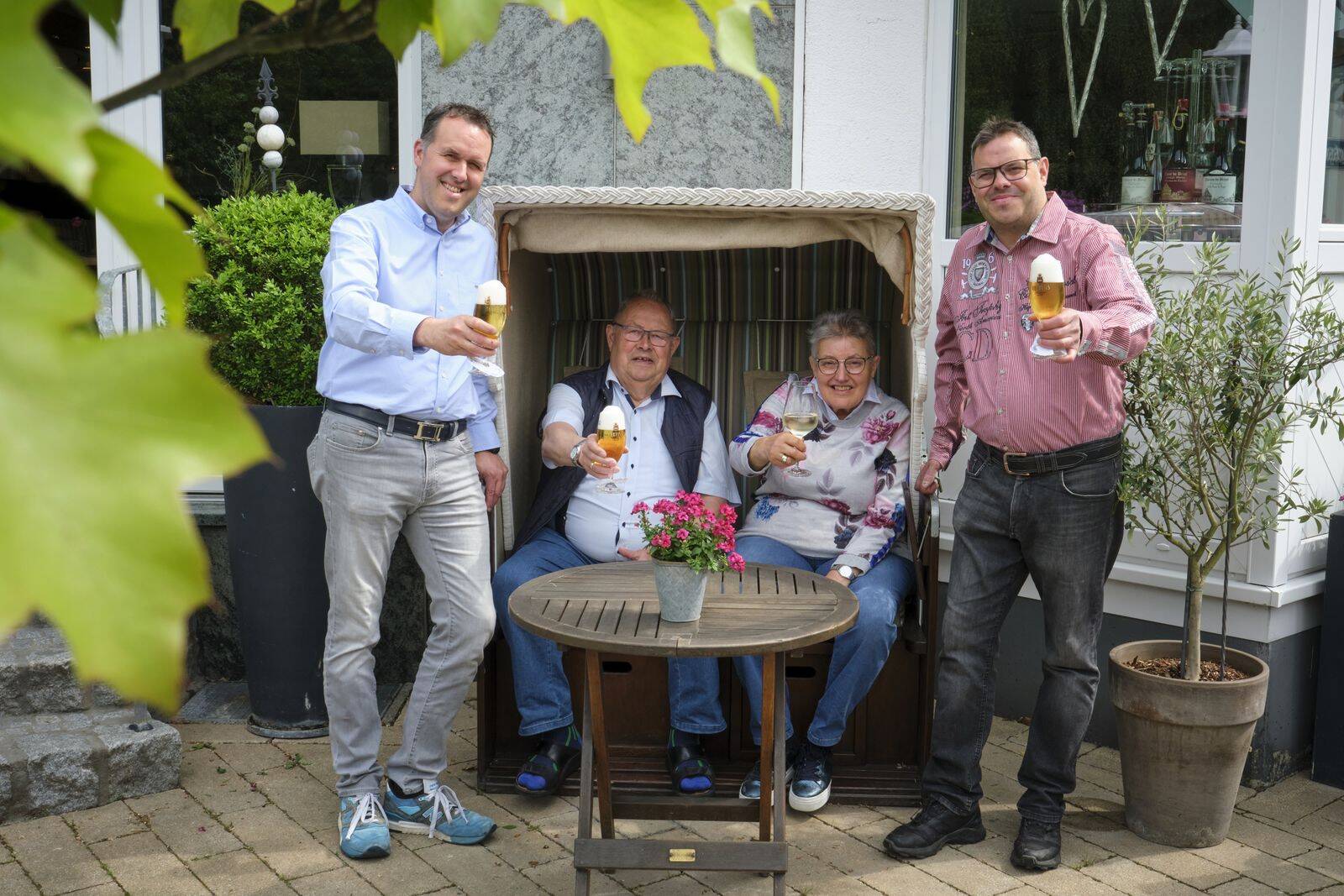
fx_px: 1531
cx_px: 672
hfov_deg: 47.4
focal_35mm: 41
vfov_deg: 32.6
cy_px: 448
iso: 500
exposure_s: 1/150
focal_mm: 27.5
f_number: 14
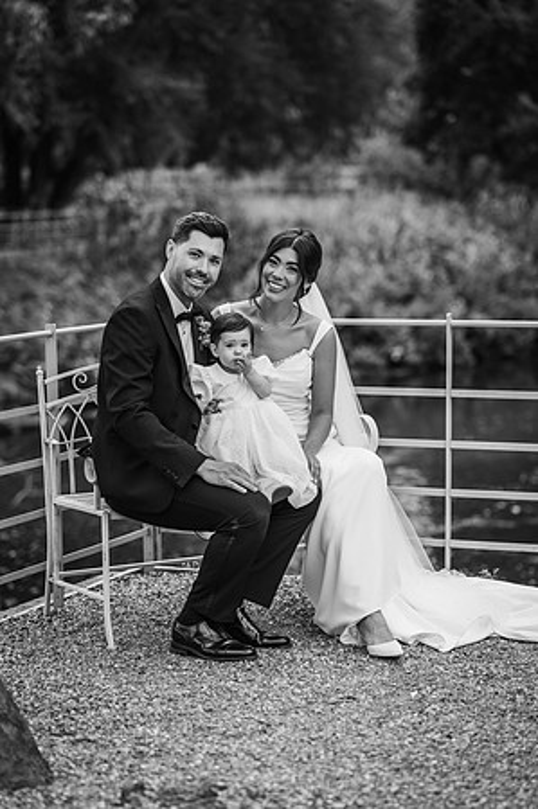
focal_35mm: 85
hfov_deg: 16.0
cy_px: 404
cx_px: 269
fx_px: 1910
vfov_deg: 23.9
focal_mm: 85
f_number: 2.2
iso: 100
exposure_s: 1/1000
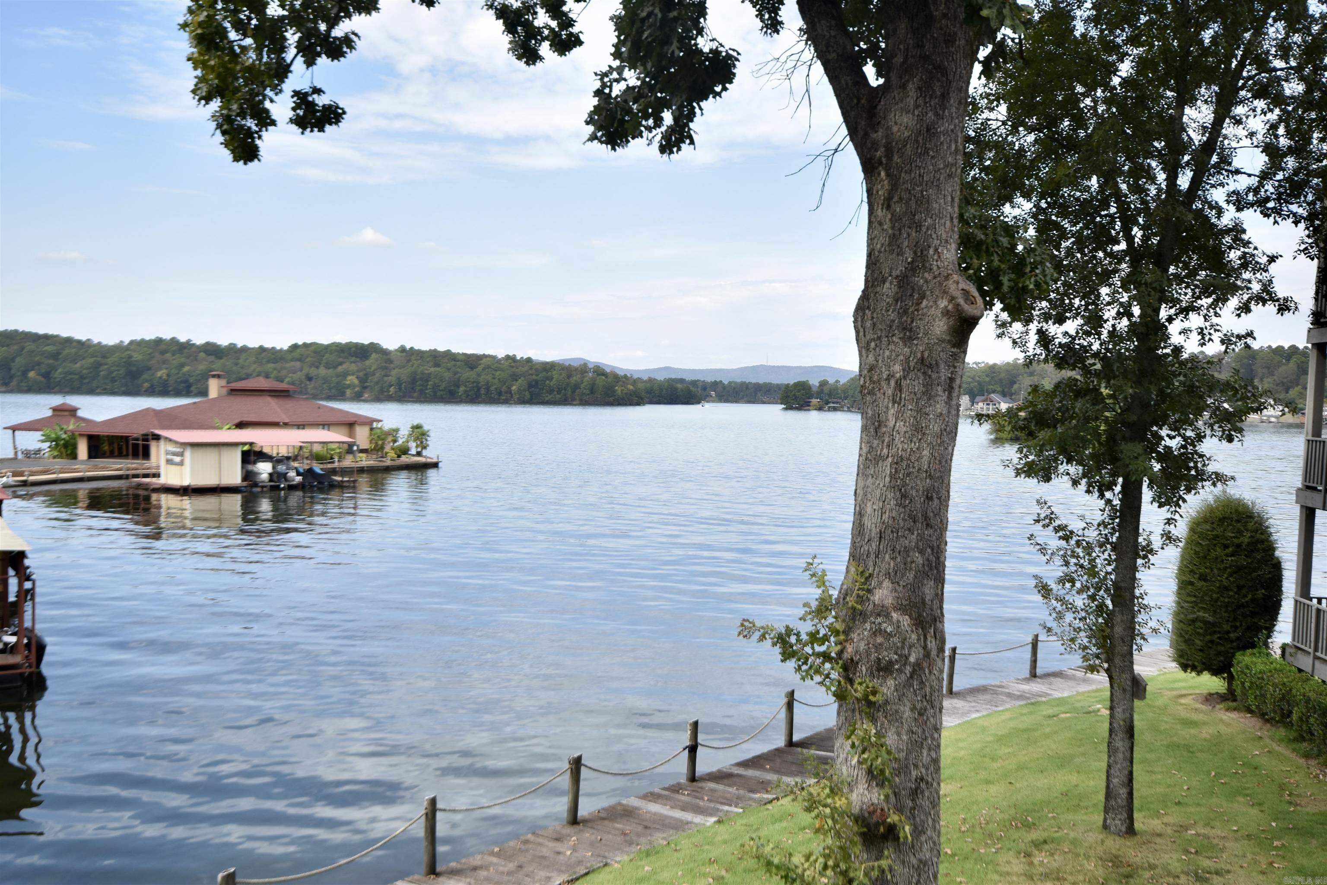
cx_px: 664
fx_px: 1216
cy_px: 442
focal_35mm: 33
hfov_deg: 57.2
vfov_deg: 40.0
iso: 200
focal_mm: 22
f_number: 9
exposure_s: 1/320
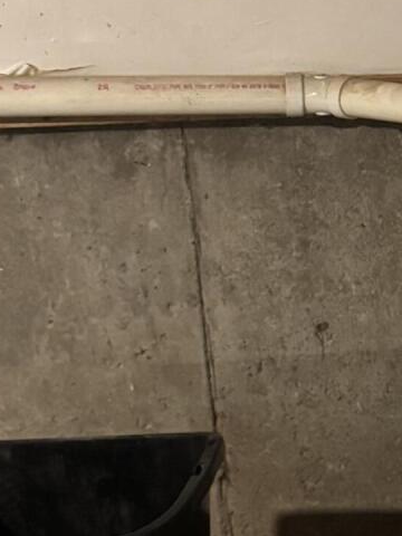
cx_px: 650
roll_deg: +0.2
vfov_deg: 19.6
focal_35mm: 100
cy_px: 226
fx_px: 1548
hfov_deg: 13.7
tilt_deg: -16.3
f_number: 1.78
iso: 800
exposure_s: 1/30
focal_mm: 6.76
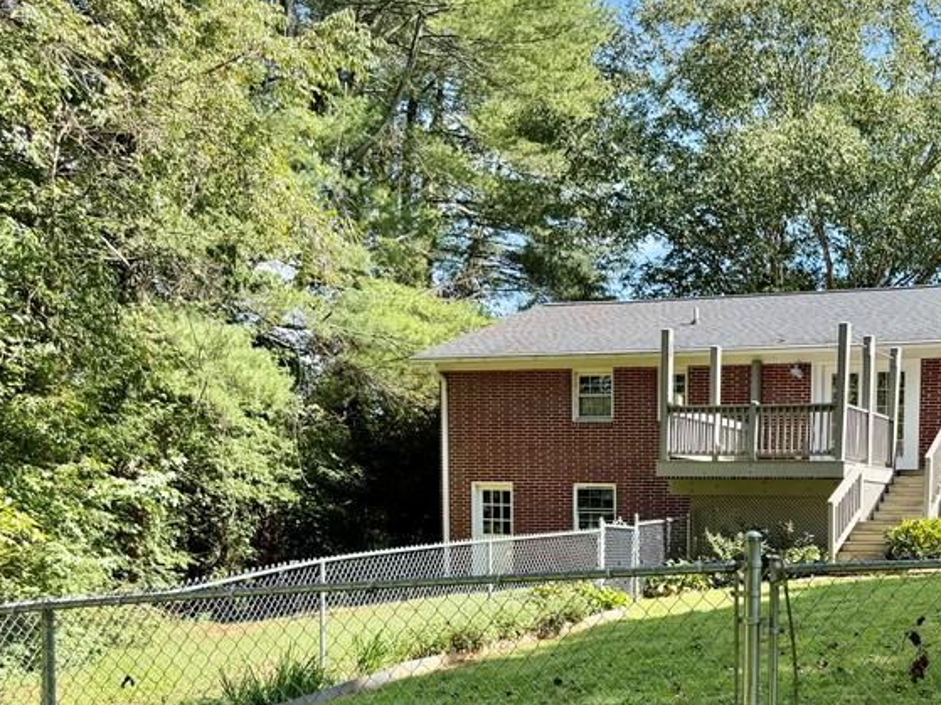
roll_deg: -1.2
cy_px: 601
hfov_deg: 39.7
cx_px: 855
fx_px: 1196
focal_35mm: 44
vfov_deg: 31.7
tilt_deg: -4.0
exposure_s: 1/1075
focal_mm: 6.76
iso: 100
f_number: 1.78
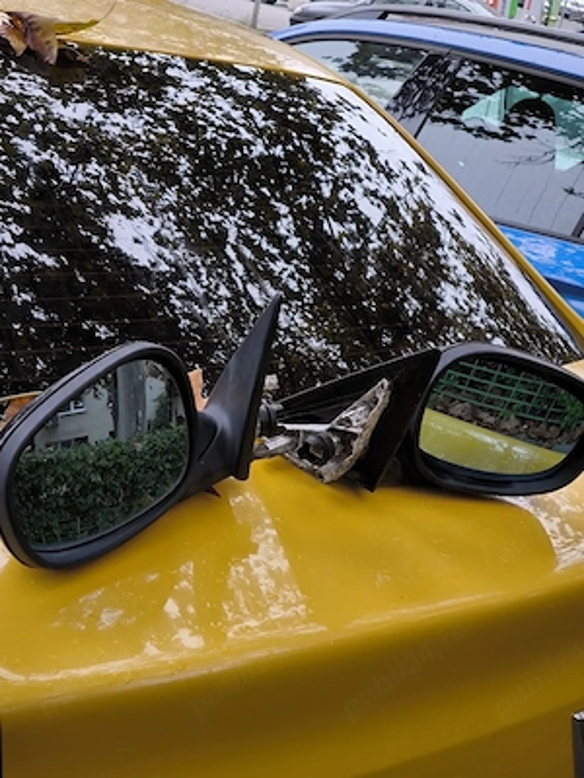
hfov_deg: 24.8
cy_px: 389
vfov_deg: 32.7
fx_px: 1327
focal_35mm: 59
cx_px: 292
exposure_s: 1/101
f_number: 1.9
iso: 64
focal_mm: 7.1
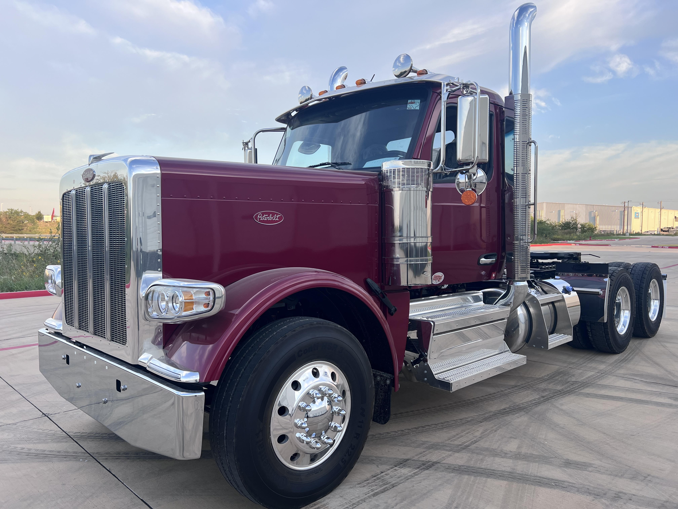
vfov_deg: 53.1
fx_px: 509
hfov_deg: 67.3
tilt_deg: -4.1
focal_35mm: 26
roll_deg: -0.3
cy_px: 254
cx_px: 339
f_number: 1.5
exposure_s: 1/797
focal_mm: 5.7
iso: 50
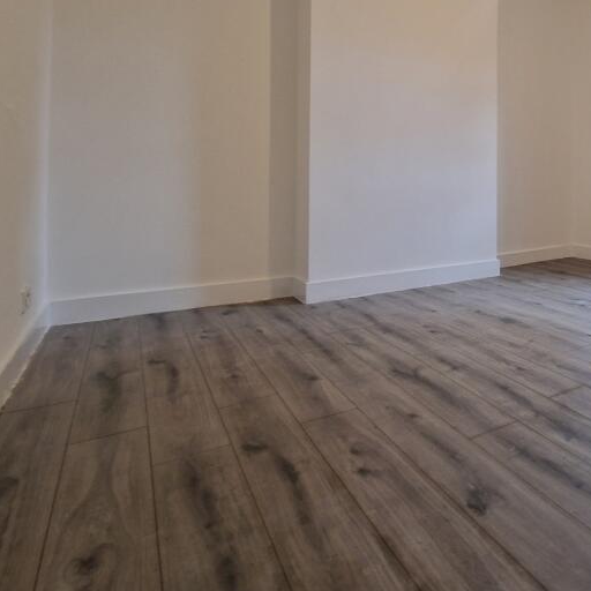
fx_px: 444
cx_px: 496
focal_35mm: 23
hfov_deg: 60.2
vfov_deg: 64.6
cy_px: 175
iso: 160
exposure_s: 1/50
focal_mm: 2.2
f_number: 2.2
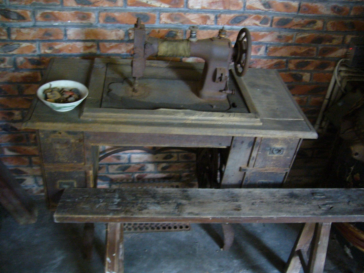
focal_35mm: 35
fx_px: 368
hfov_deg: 52.6
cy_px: 136
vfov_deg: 40.7
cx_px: 182
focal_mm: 5.8
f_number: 2.8
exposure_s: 1/8
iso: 200
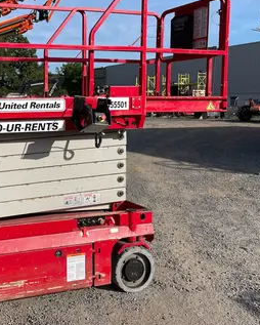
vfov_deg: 41.9
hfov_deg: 32.3
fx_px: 423
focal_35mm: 44
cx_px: 21
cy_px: 139
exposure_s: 1/5556
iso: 50
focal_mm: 4.2
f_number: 1.6
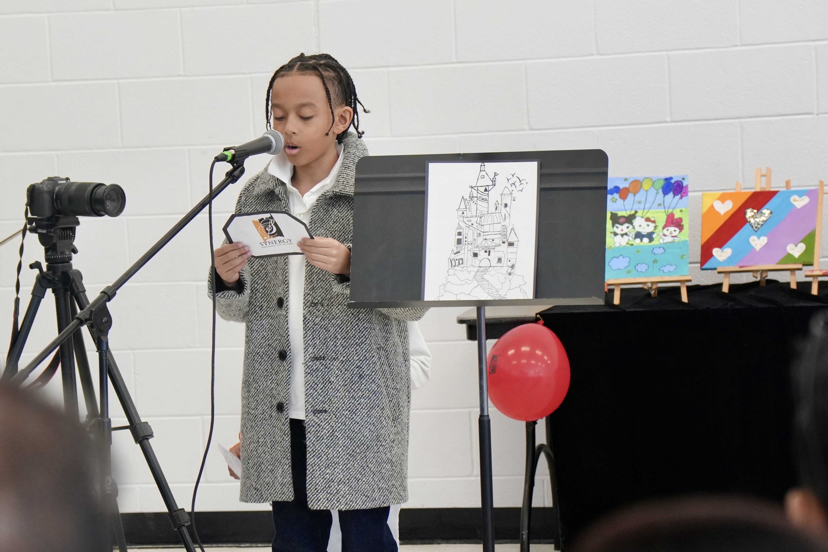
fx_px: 2415
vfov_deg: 13.0
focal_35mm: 105
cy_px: 276
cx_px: 414
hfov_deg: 19.5
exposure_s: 1/160
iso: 1000
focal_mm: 70
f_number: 4
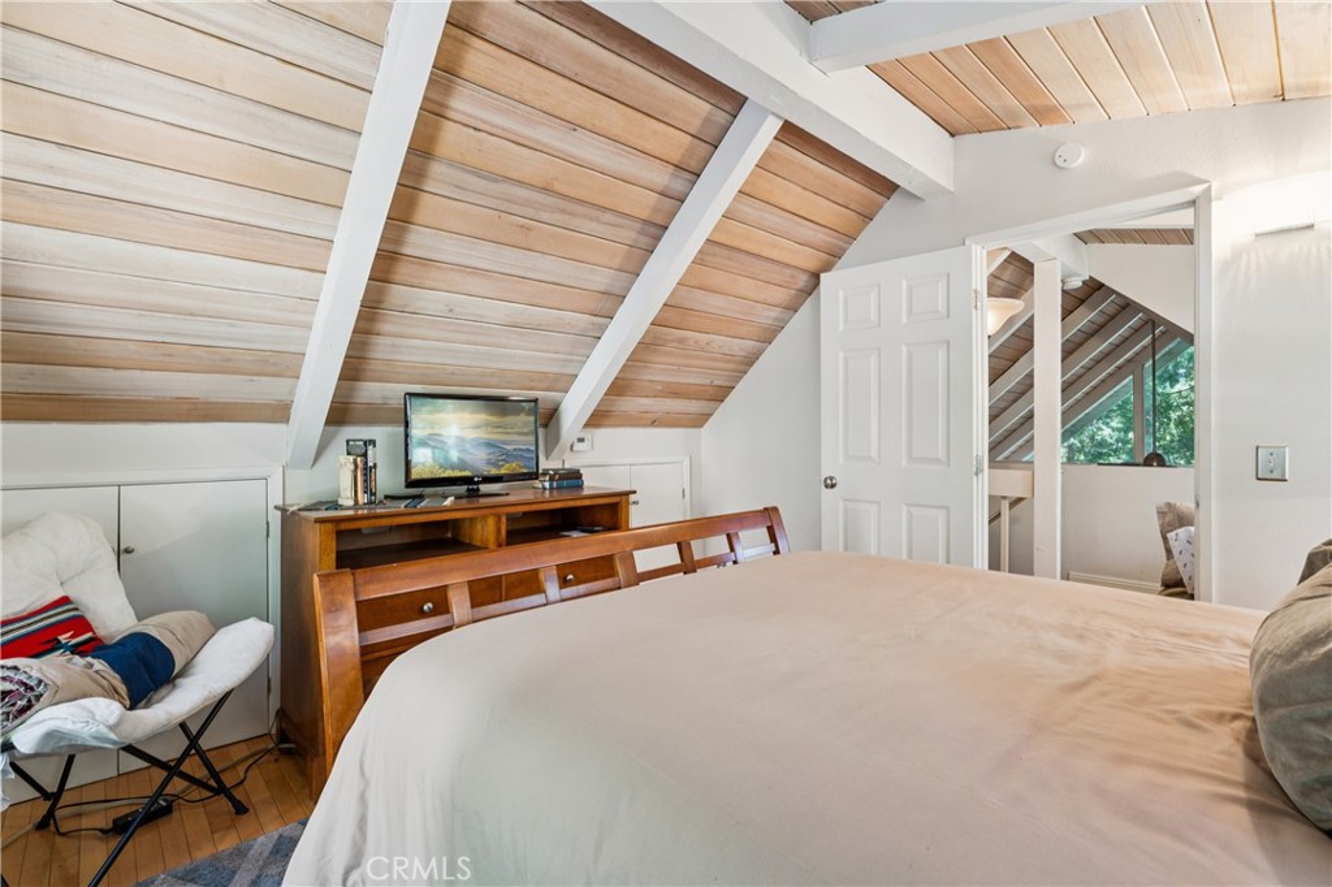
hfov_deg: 95.0
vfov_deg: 72.0
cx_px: 666
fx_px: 610
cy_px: 444
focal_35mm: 16
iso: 100
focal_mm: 16.5
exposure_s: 1.6
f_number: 13
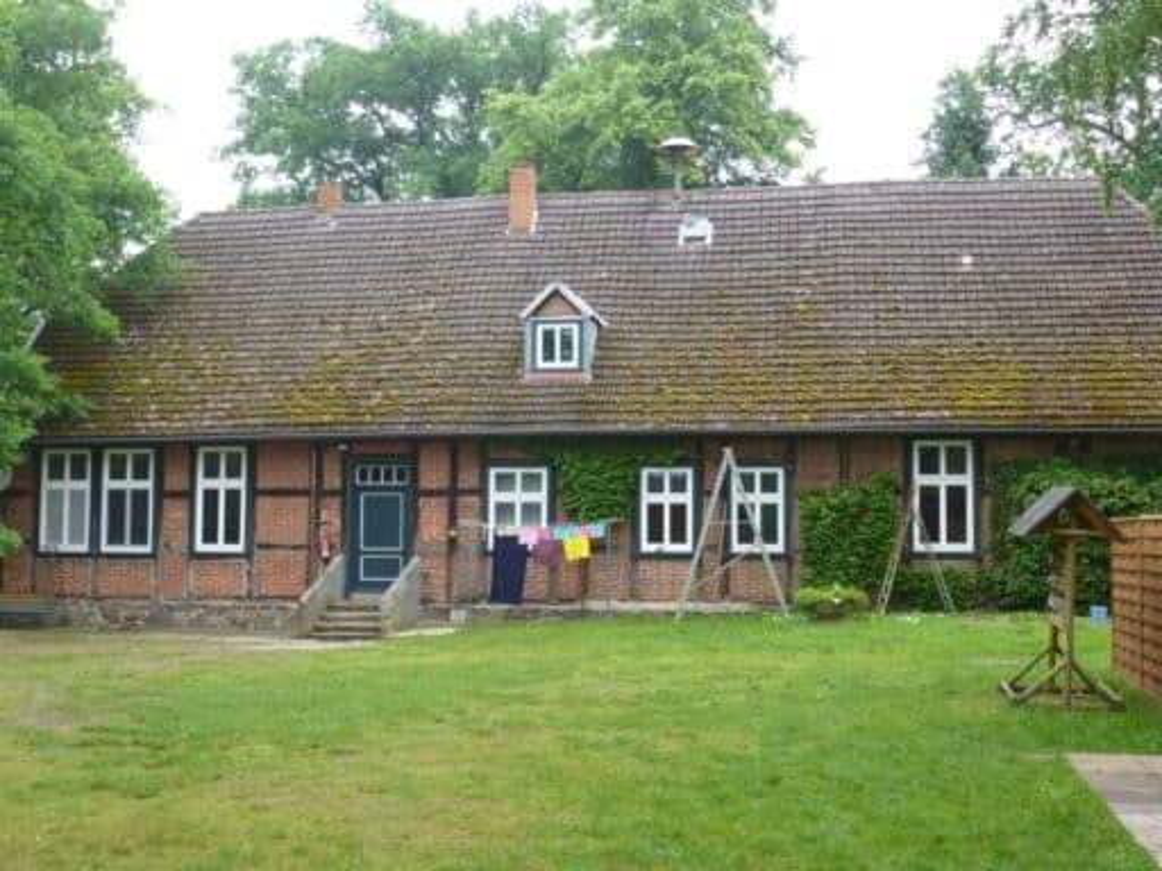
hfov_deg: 42.1
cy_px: 436
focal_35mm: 45
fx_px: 1511
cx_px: 581
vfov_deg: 32.2
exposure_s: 1/80
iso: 100
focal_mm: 8
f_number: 4
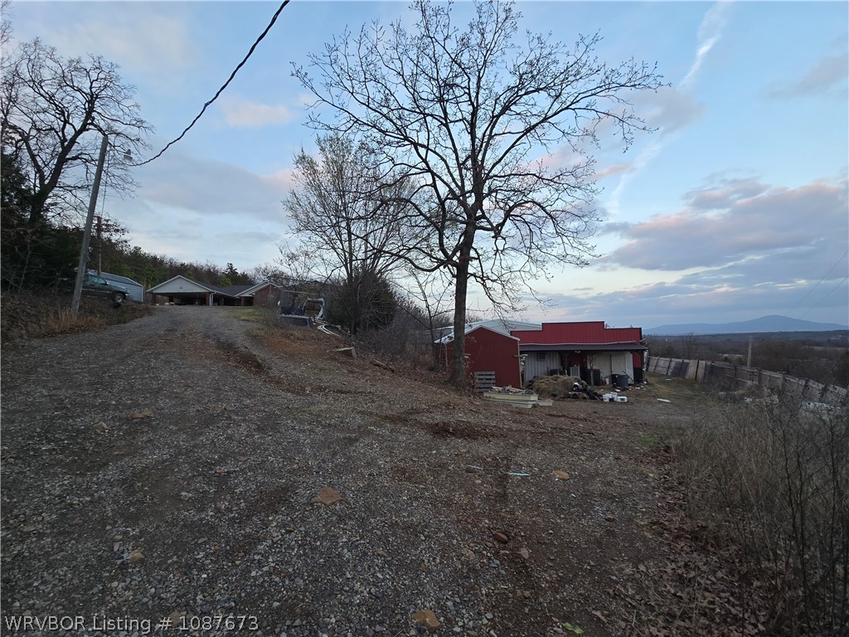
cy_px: 318
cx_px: 424
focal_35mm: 13
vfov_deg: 89.9
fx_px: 319
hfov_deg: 106.2
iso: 64
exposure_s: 1/120
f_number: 2.2
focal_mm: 2.2
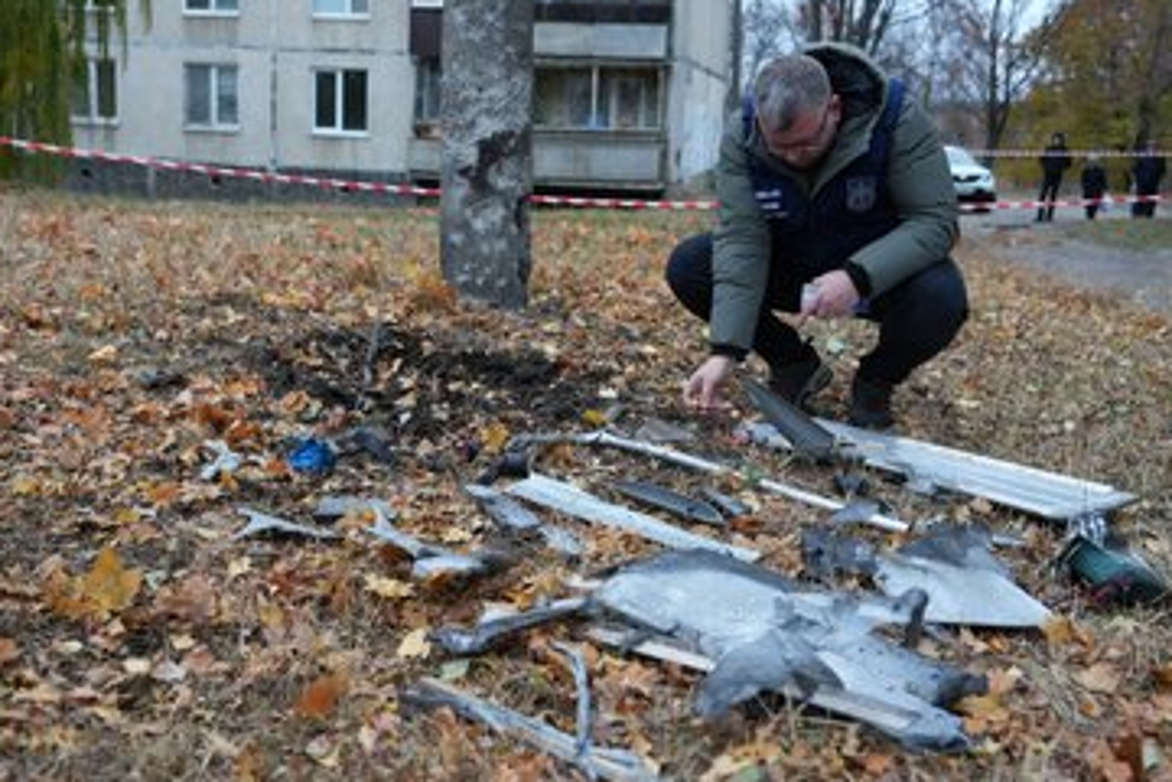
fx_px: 1302
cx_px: 547
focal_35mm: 40
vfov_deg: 33.4
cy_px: 357
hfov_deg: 48.4
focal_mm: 36
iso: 640
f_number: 4
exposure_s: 1/160
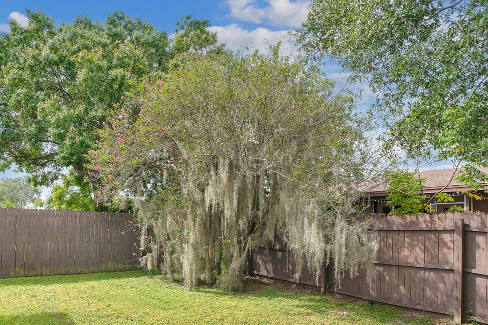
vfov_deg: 53.9
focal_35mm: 23
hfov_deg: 75.2
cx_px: 195
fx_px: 312
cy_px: 219
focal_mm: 16
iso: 100
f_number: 7.1
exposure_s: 1/100
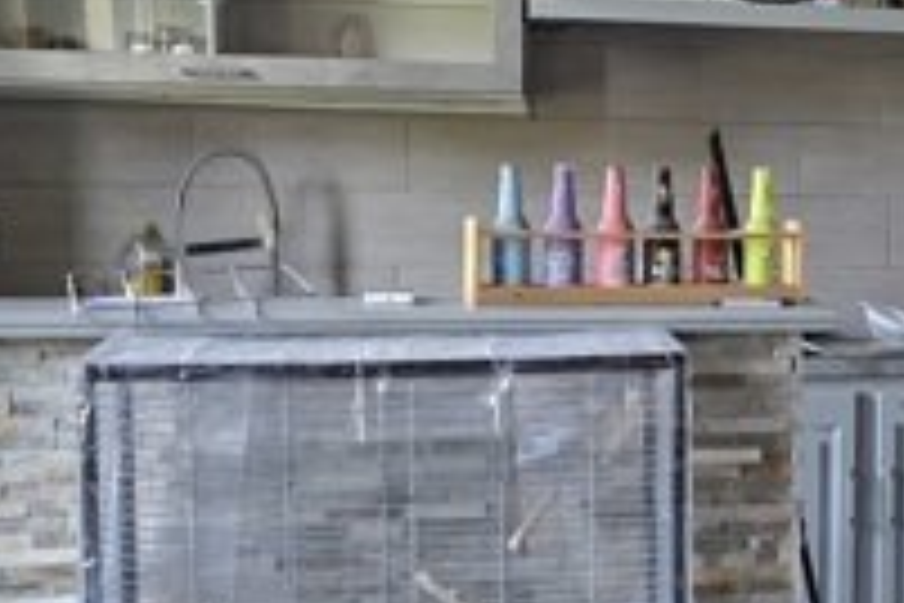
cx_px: 1313
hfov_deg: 19.1
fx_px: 2385
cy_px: 392
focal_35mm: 95
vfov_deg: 14.4
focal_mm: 6.3
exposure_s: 1/100
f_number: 1.7
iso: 250
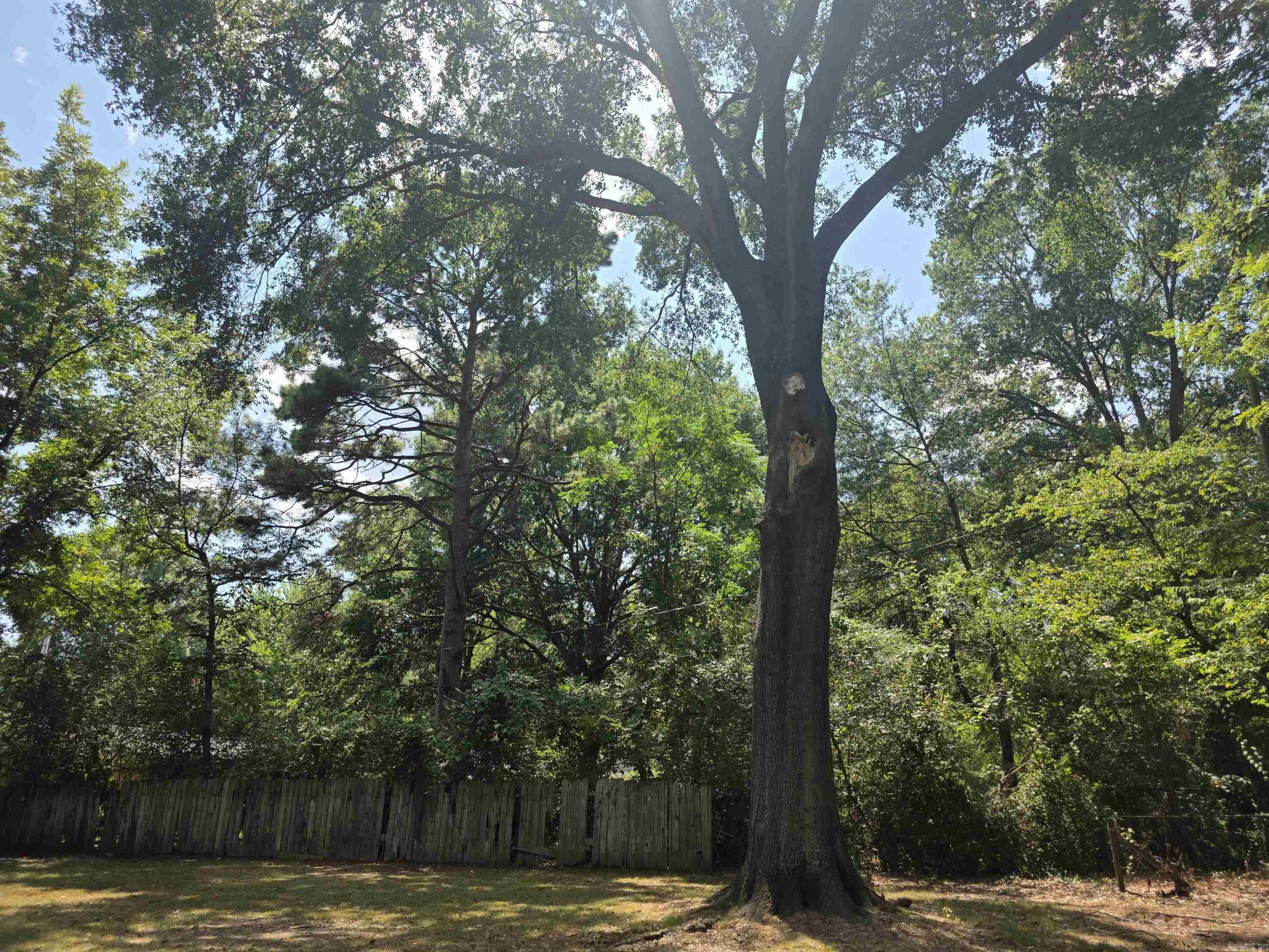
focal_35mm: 23
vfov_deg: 58.9
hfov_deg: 73.9
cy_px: 476
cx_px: 634
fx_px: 843
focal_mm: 6.3
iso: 80
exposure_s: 1/3707
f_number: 1.7
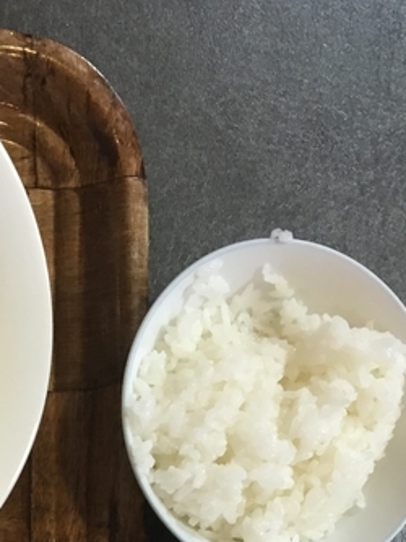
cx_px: -76
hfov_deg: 16.0
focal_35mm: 89
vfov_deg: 19.5
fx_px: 1394
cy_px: 792
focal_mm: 4.15
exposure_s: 1/30
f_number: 2.2
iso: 80
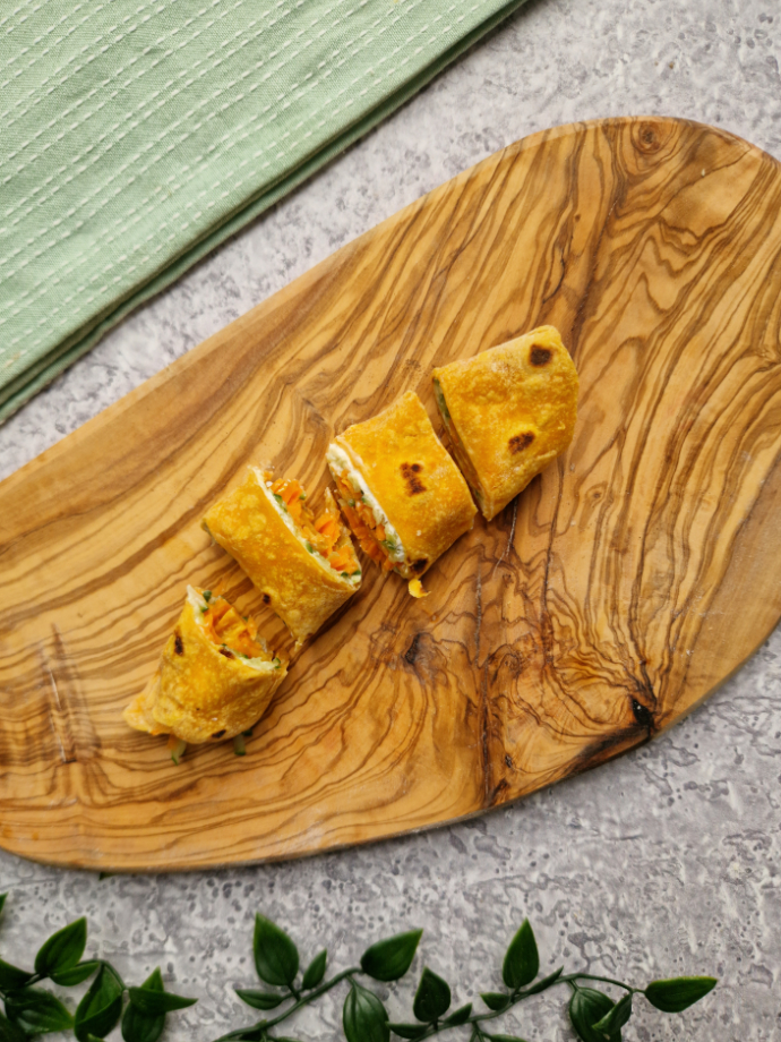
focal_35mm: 25
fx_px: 752
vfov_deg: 69.4
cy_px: 544
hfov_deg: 54.8
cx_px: 367
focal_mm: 5.4
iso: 50
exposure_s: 1/100
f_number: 1.8
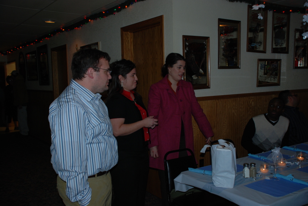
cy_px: 103
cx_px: 154
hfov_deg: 53.1
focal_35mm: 36
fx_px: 308
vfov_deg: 36.9
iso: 200
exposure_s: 1/60
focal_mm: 24
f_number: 4
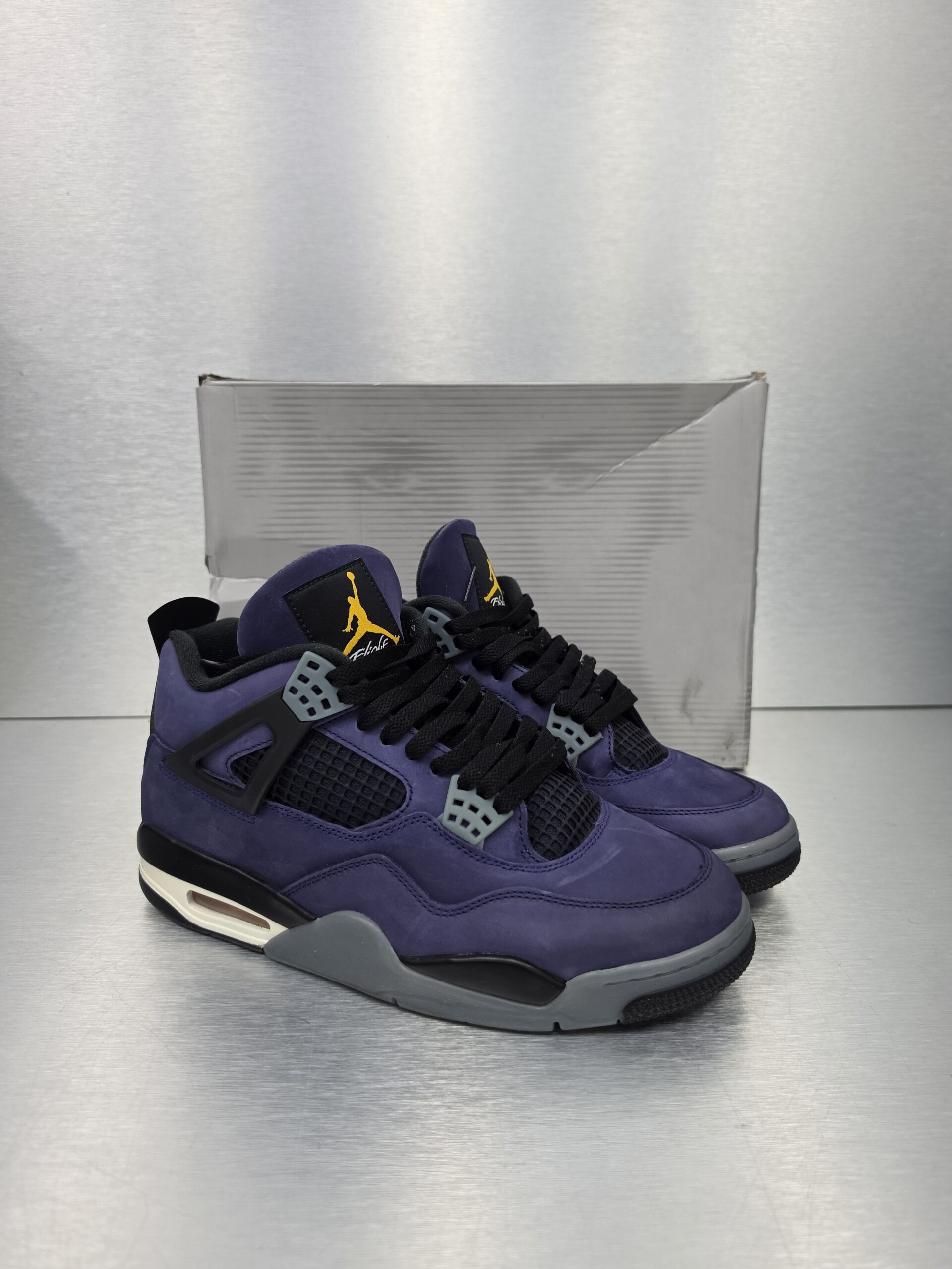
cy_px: 634
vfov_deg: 73.9
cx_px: 476
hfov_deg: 58.9
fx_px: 843
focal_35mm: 23
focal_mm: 6.5
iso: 125
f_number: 1.4
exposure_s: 1/100
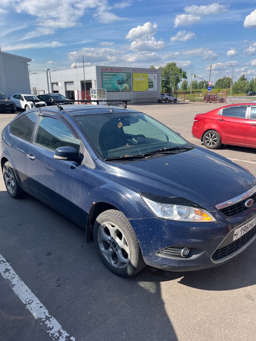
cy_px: 170
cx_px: 128
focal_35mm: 26
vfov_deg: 67.3
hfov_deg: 53.1
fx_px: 256
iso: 50
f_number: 1.6
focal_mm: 5.1
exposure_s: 1/2179
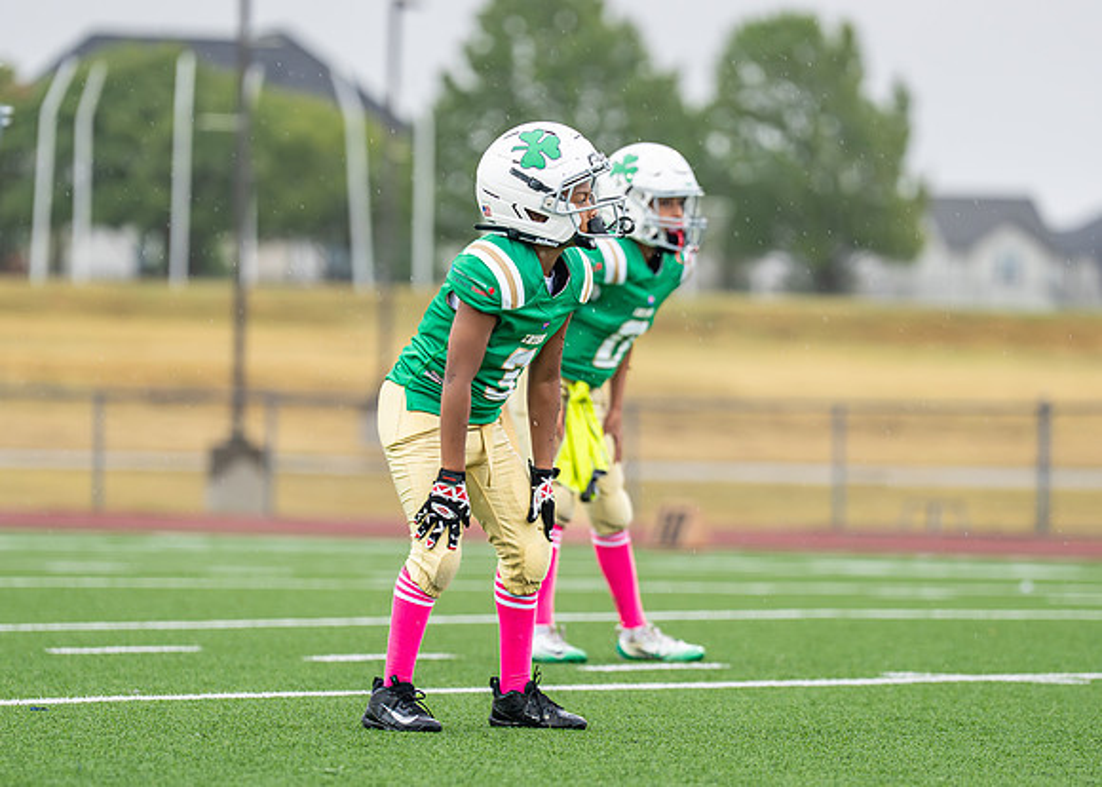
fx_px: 8886
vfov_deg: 5.1
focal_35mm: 284
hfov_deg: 7.1
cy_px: 454
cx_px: 562
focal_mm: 167
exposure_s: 1/1000
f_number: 2.8
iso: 500
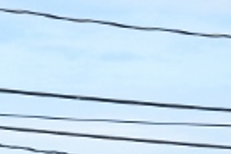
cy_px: 269
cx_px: -2
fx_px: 3591
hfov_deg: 3.7
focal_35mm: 559
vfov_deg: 2.5
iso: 400
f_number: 11
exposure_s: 1/400
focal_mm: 62
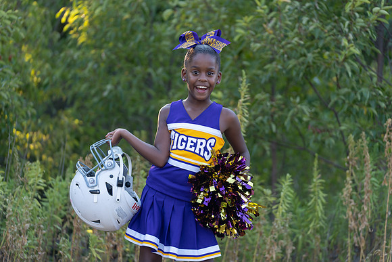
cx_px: 196
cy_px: 131
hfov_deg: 16.8
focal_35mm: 122
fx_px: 1329
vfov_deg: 11.2
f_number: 2.8
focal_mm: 122
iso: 200
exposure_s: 1/320
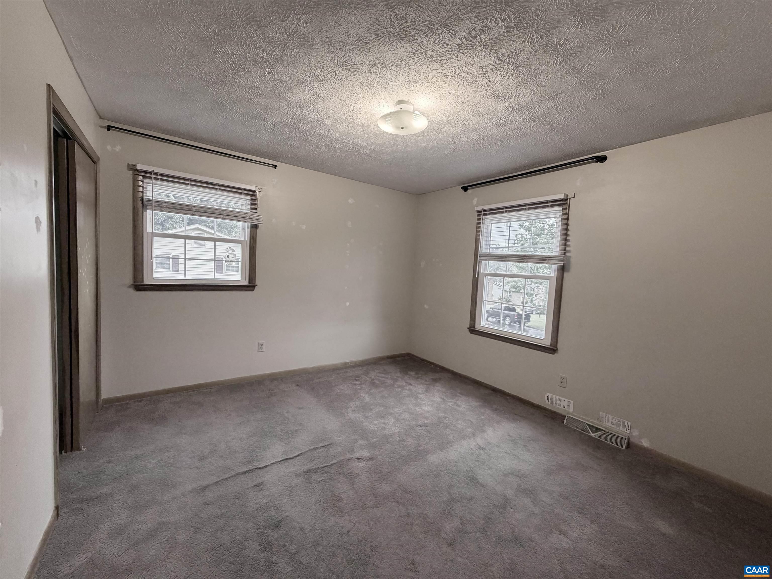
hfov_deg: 102.1
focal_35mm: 14
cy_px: 290
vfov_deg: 85.7
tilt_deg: -3.8
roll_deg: -3.0
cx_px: 386
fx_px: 312
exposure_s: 1/109
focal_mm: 2.22
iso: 320
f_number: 2.2
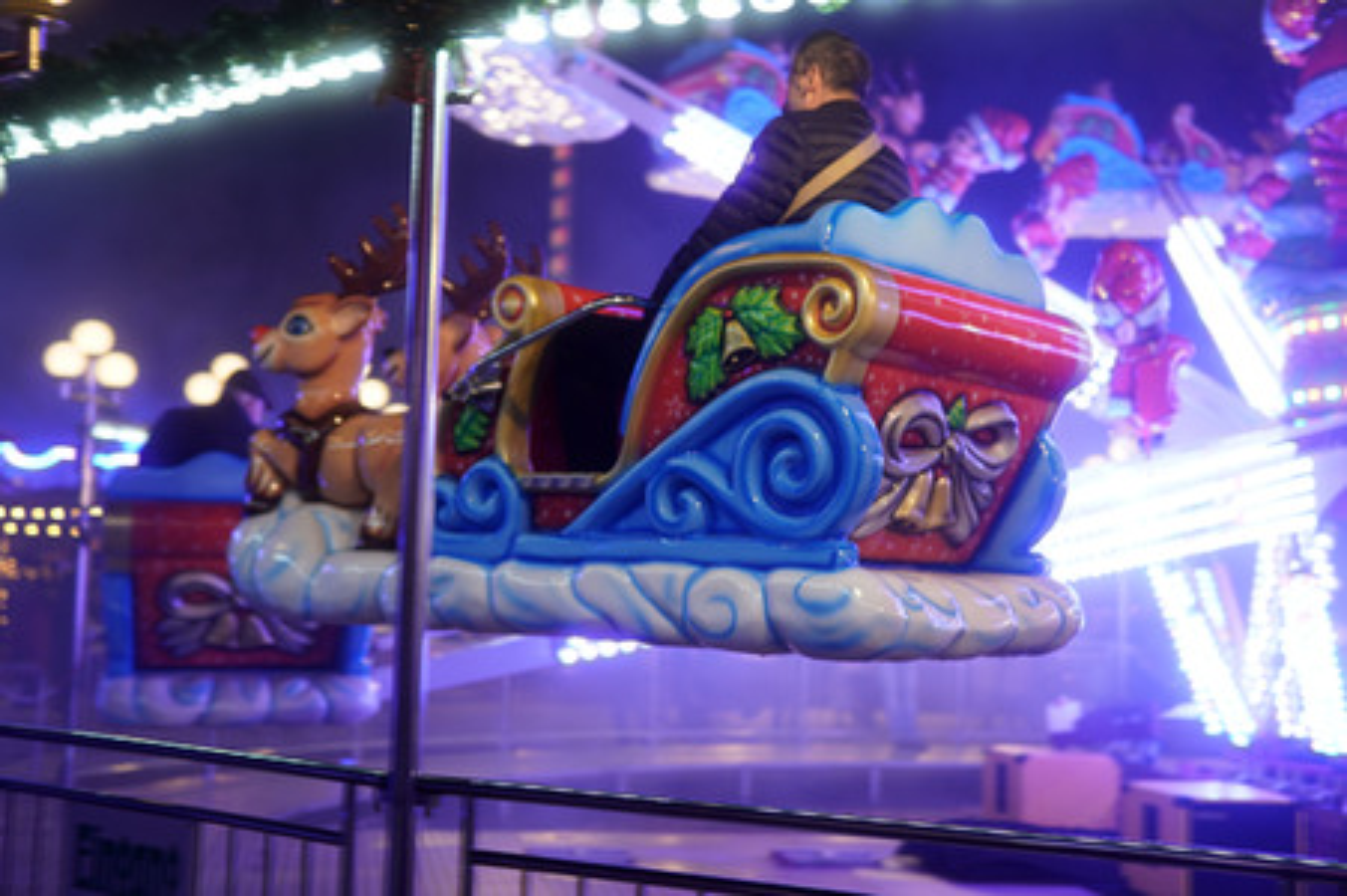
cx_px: 674
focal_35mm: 45
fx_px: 1682
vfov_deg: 29.8
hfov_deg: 43.6
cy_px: 448
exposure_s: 1/125
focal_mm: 30
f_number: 1.4
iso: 160
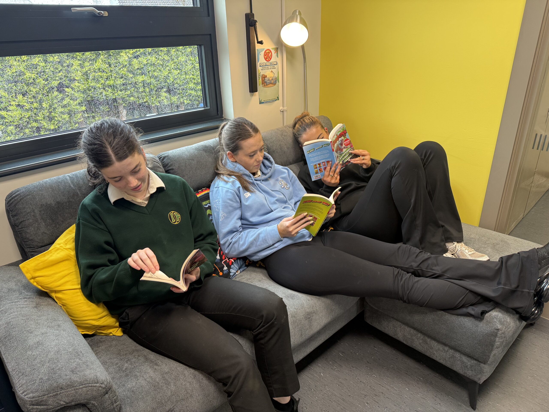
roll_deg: +1.9
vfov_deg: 56.8
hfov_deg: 71.6
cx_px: 274
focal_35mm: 24
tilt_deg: -23.5
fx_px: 381
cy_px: 206
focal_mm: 6.76
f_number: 1.78
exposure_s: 1/100
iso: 160
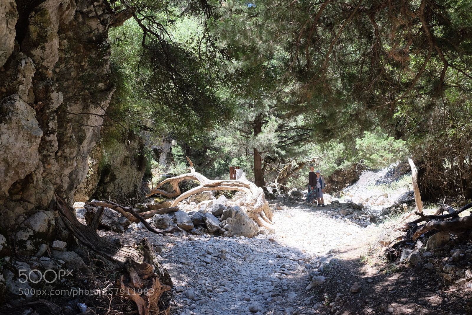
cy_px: 158
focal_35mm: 35
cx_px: 236
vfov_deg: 37.9
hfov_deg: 54.4
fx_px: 459
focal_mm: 23
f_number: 4
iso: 800
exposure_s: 1/140
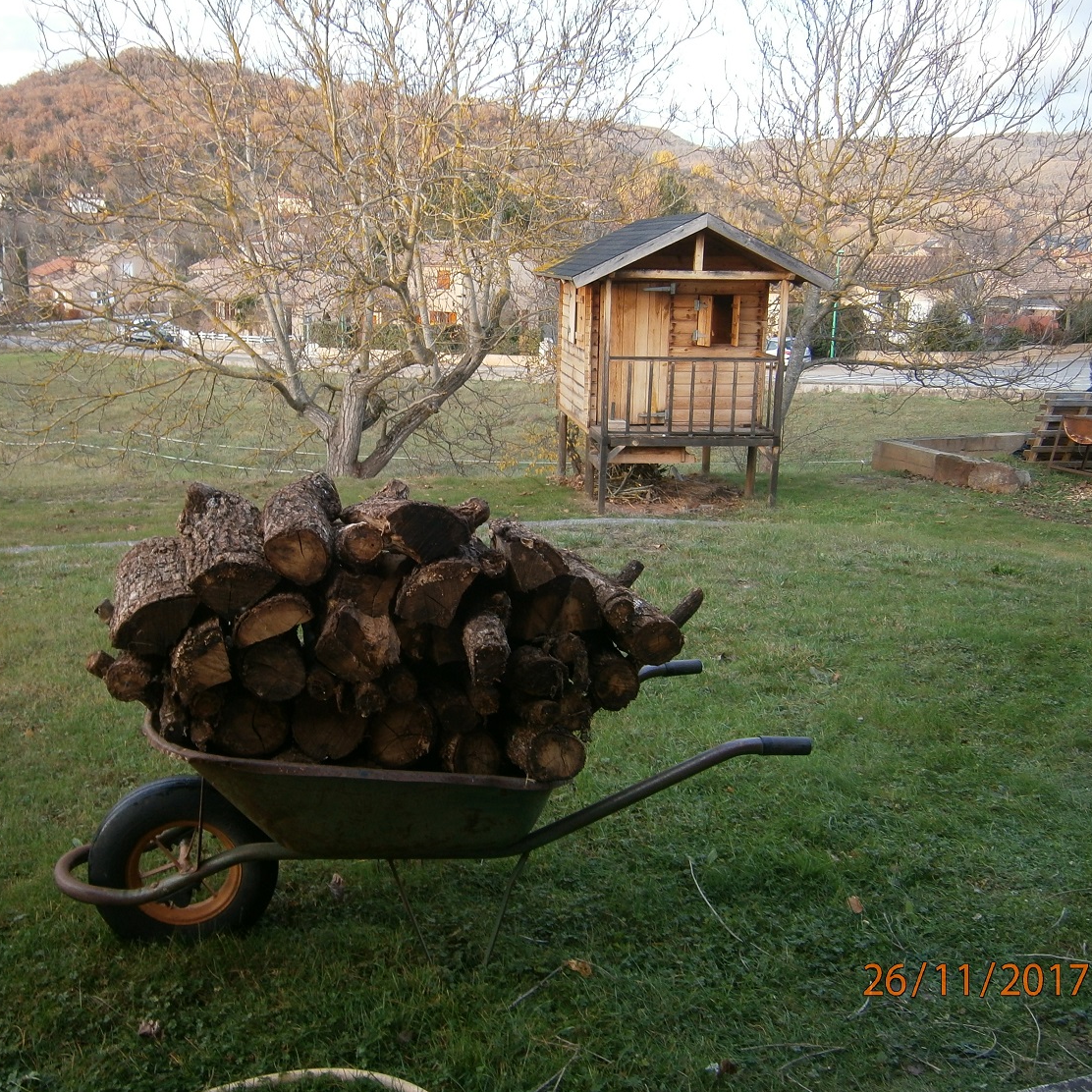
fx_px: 1106
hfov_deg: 52.2
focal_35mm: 31
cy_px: 543
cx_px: 441
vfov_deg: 52.5
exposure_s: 1/60
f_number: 2.8
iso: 80
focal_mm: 4.7
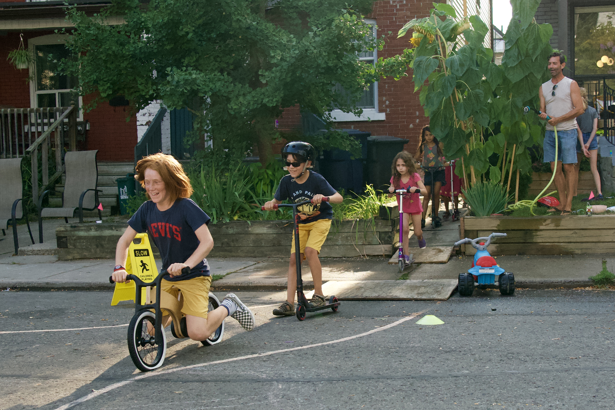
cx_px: 308
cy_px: 205
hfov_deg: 73.7
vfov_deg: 53.1
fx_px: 410
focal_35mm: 24
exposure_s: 1/2000
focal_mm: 24
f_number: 4
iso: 2500
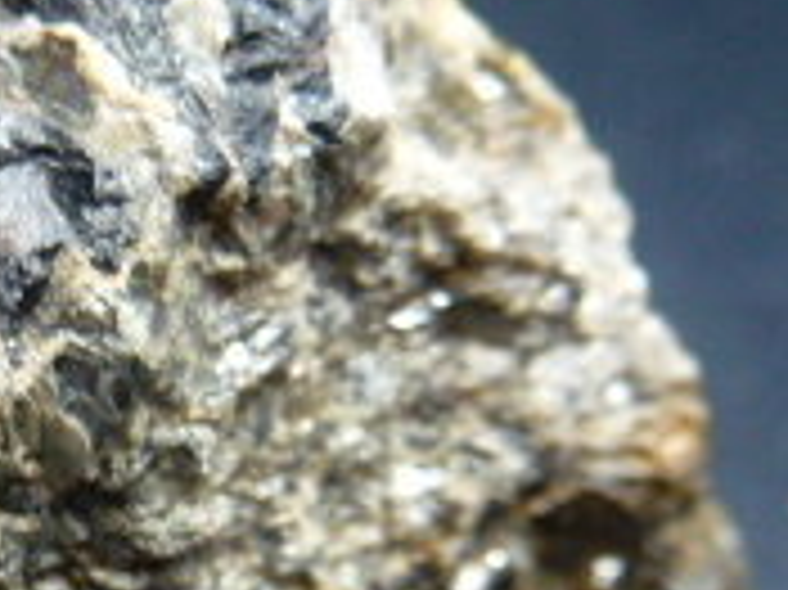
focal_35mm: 88
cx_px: -248
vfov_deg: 16.5
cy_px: 540
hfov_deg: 20.3
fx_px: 2002
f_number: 3.3
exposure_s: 1/60
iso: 160
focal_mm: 4.3
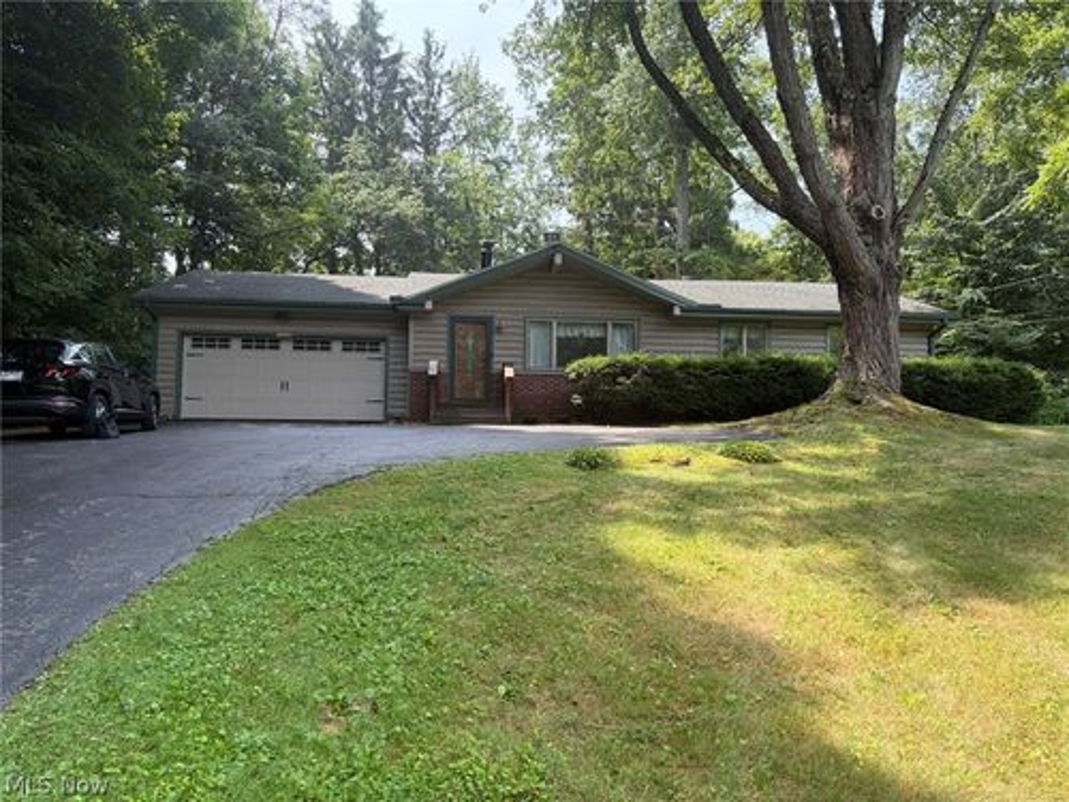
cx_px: 534
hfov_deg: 67.3
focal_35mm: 26
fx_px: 803
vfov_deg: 53.1
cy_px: 401
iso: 64
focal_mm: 5.96
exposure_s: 1/561
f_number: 1.6
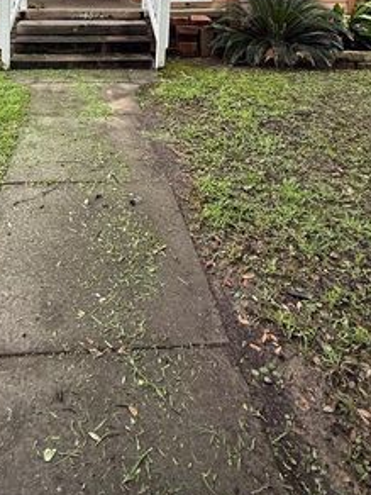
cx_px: 102
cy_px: -30
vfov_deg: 45.2
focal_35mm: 32
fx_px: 457
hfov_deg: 43.0
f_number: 2.2
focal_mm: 2.22
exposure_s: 1/291
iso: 64
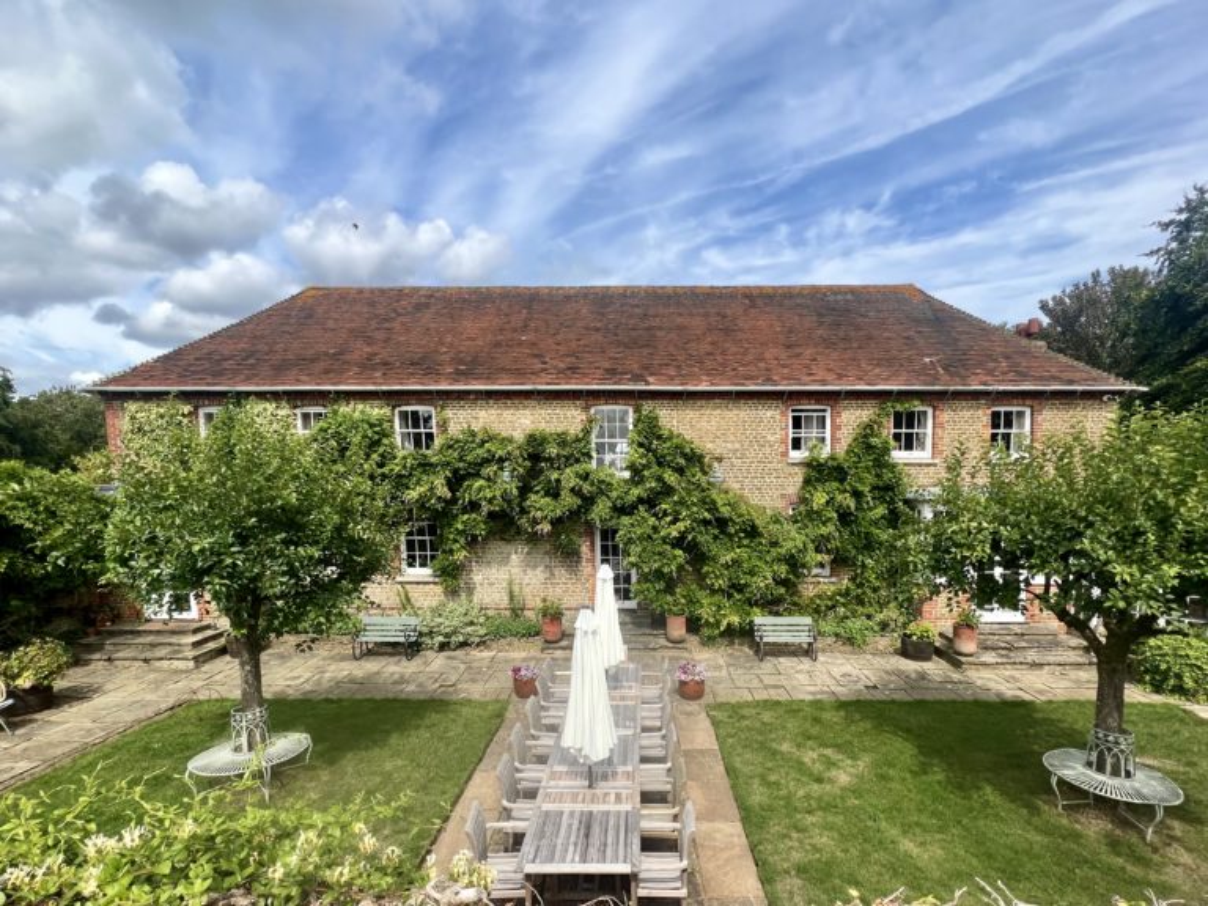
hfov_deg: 106.2
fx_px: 454
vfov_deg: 89.9
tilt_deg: +4.4
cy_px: 453
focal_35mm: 13
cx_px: 604
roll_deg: -0.3
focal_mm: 1.57
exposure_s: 1/1531
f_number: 1.8
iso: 32
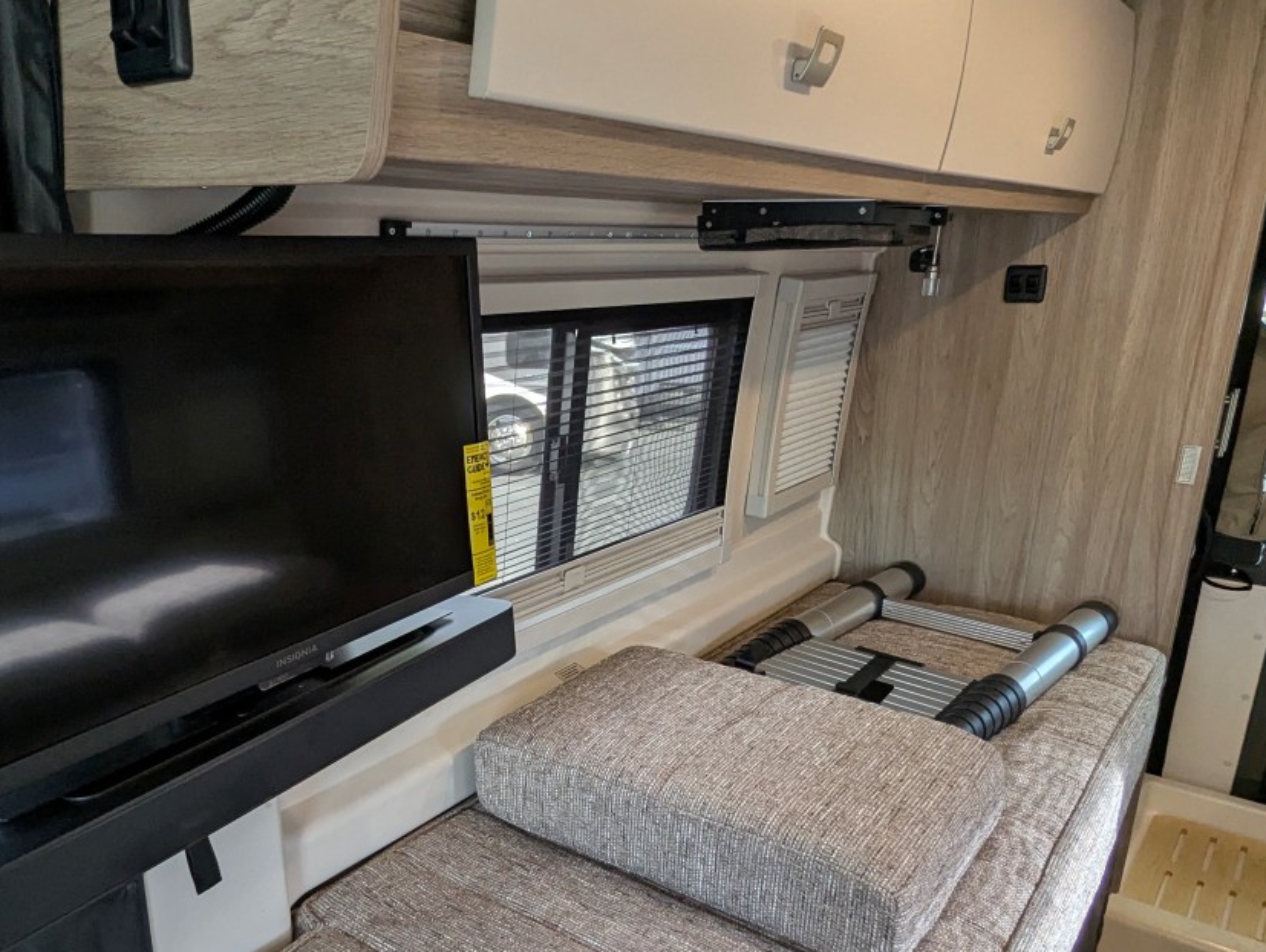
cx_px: 518
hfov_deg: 64.8
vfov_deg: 50.9
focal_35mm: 27
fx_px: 988
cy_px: 594
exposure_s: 1/115
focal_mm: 2.35
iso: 152
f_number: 2.2
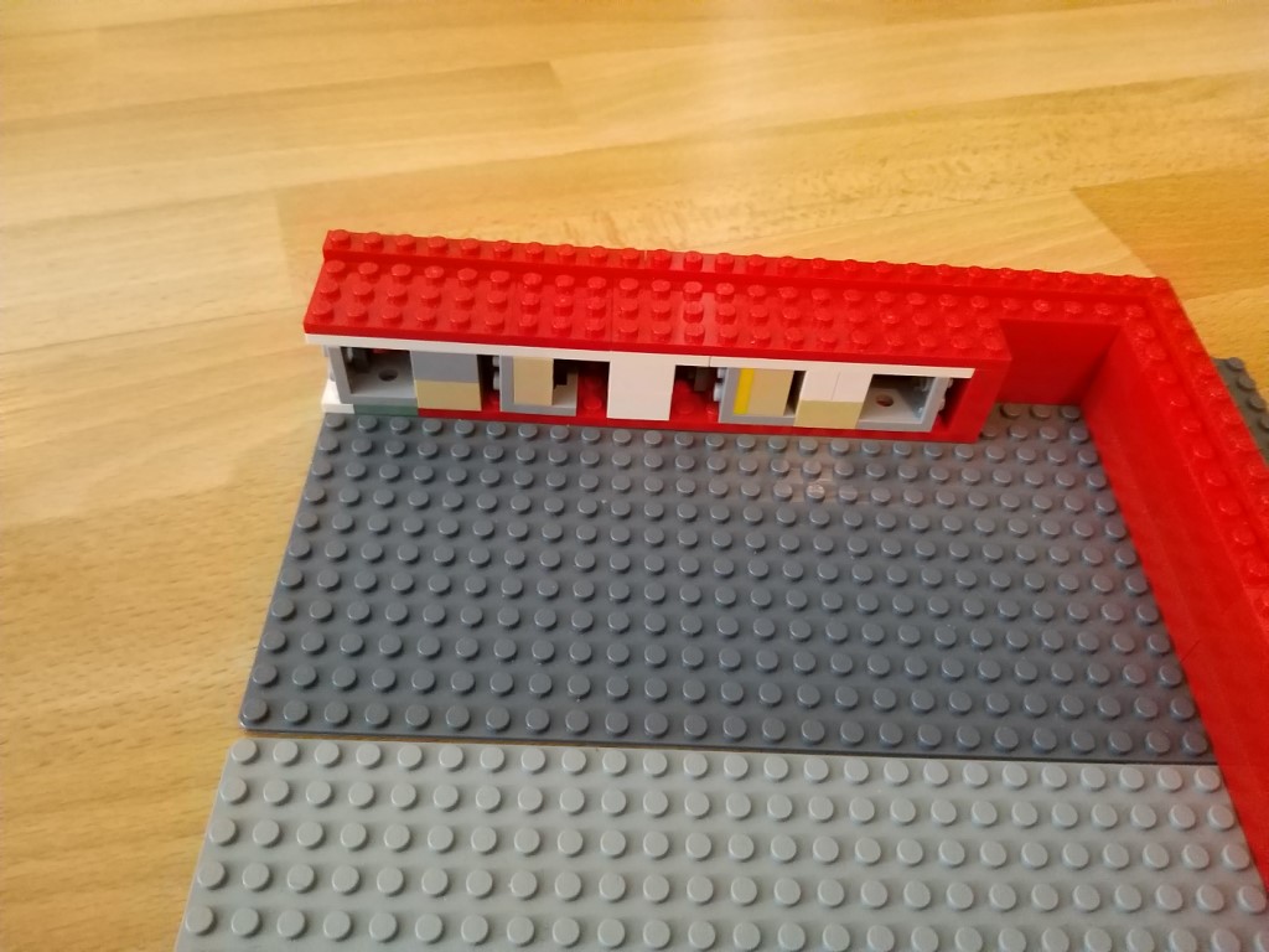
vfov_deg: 51.4
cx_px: 634
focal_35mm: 27
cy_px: 476
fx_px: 990
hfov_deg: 65.3
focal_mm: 3.93
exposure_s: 1/20
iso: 800
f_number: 1.7
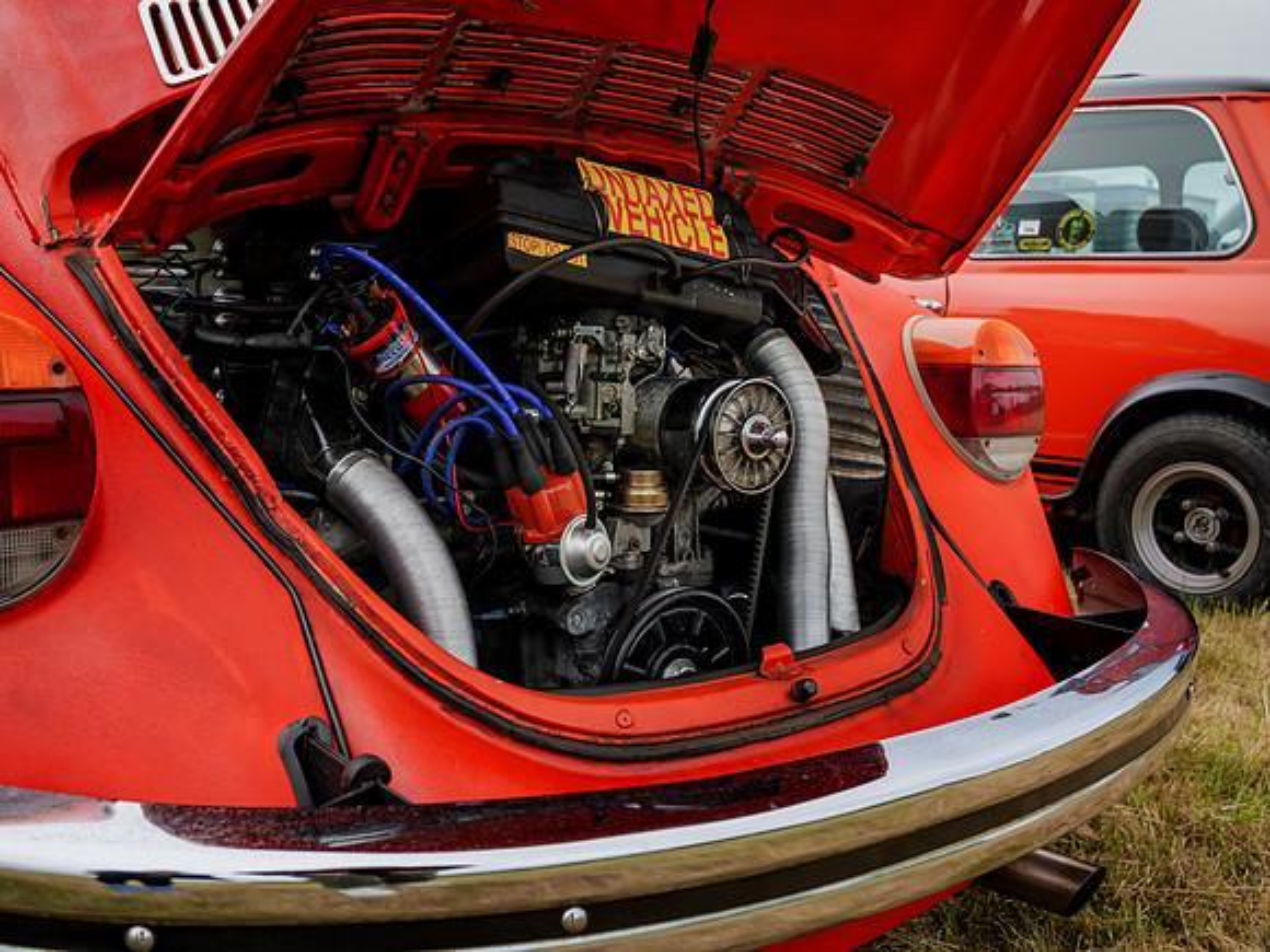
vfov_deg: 42.4
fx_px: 1227
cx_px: 582
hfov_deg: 54.6
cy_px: 454
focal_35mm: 33
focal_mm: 15
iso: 200
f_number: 3.5
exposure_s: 1/320
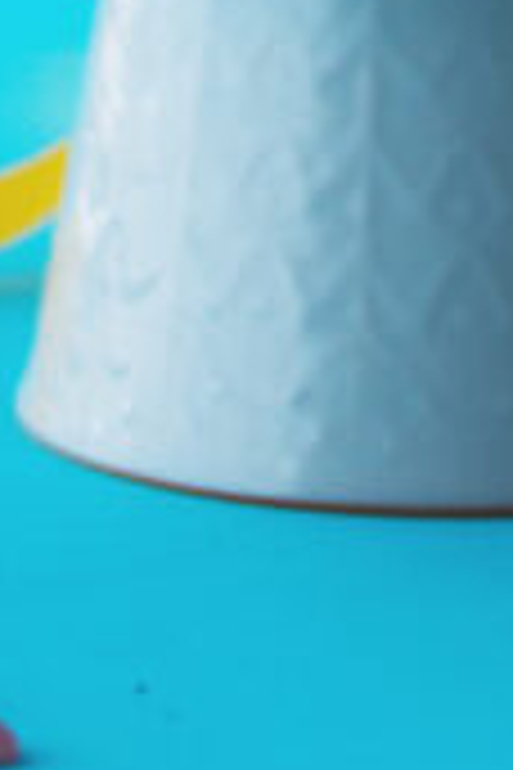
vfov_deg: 6.1
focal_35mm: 314
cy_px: -1504
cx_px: 443
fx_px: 6711
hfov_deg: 4.4
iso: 500
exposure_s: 1/640
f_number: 2.5
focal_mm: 35
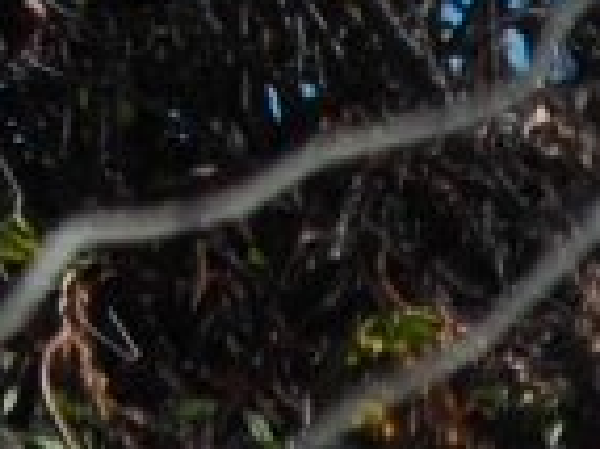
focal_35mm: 1566
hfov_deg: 1.3
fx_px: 27118
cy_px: -518
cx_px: -952
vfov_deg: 0.9
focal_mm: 135
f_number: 5
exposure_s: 1/4000
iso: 200
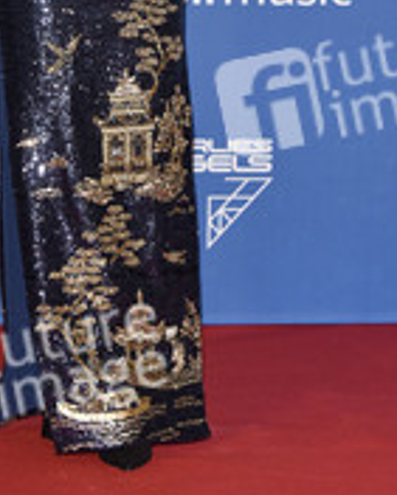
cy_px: -51
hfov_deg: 7.9
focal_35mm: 196
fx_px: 2876
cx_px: 104
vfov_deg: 9.7
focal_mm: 92
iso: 1600
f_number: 6.3
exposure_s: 1/250
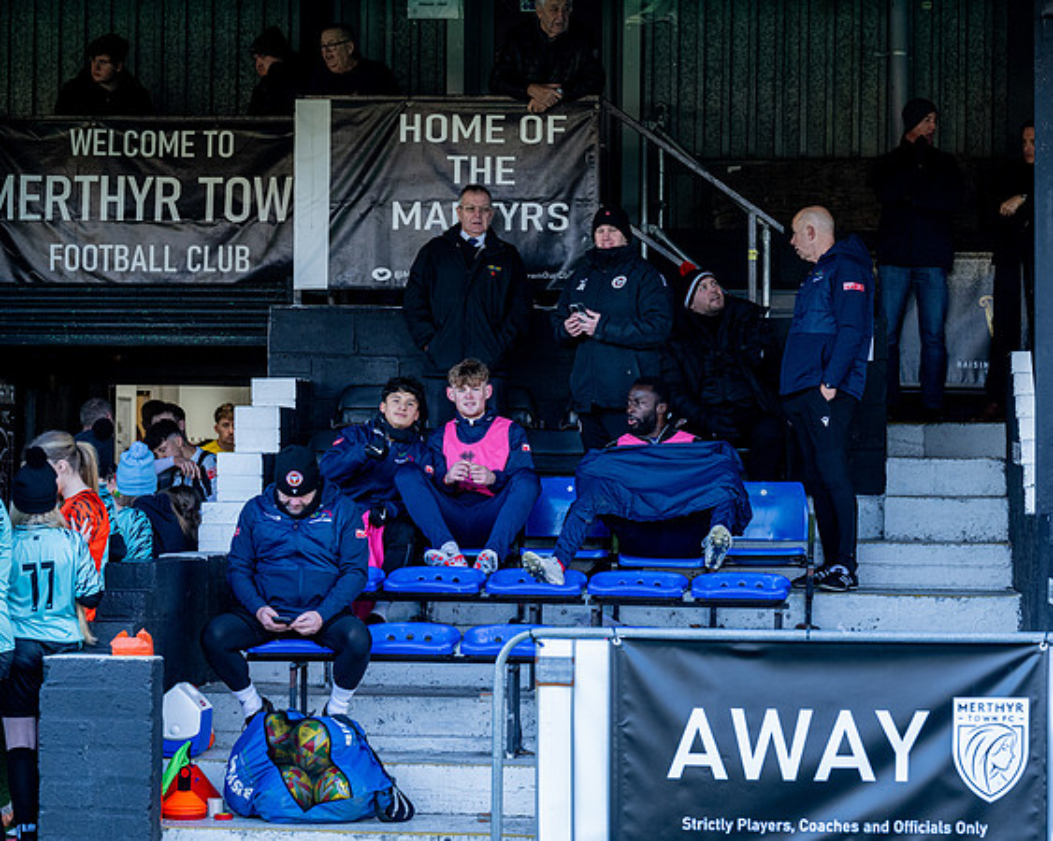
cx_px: 632
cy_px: 420
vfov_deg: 13.2
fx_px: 3631
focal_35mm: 117
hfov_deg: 16.5
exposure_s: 1/250
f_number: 5
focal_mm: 103
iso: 1000
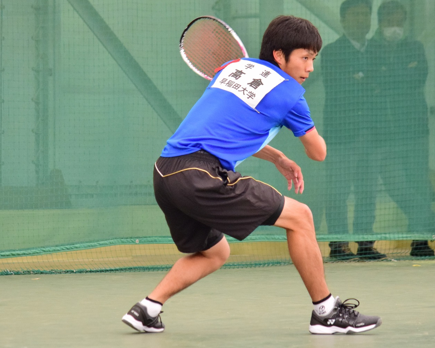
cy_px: 174
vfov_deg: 6.5
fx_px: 3052
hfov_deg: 8.2
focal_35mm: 237
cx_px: 255
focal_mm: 140
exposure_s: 1/1000
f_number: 4.8
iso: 2000
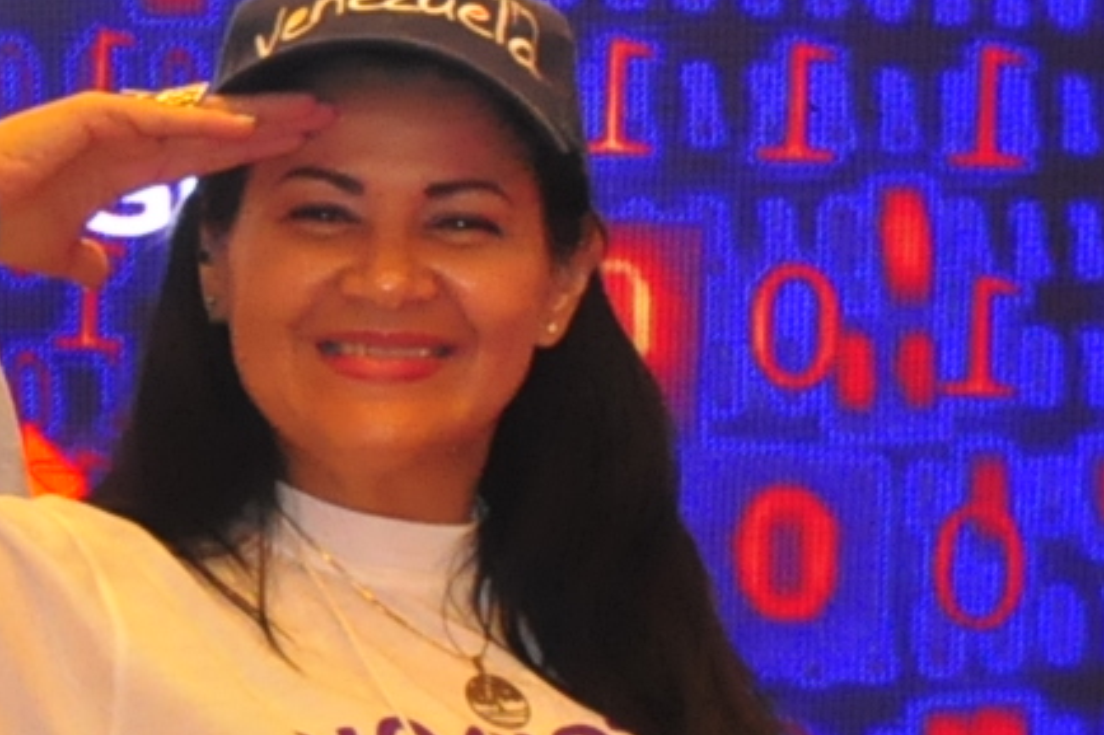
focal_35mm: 229
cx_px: -656
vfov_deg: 6.0
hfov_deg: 8.7
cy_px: 282
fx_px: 7034
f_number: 4
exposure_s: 1/100
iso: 2000
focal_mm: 31
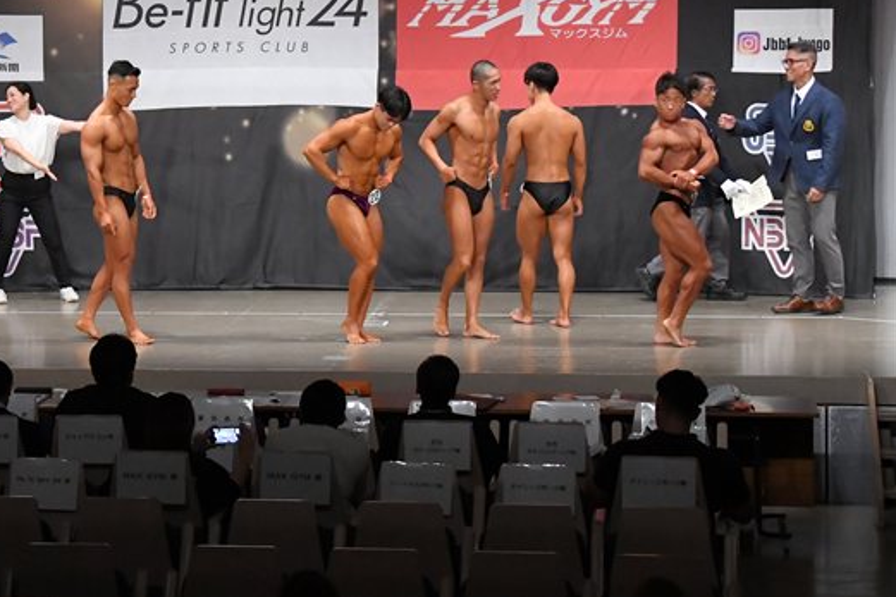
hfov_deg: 19.0
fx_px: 2662
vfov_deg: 12.8
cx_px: 231
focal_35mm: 107
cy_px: 158
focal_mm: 48
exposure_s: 1/400
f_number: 5.6
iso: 6400
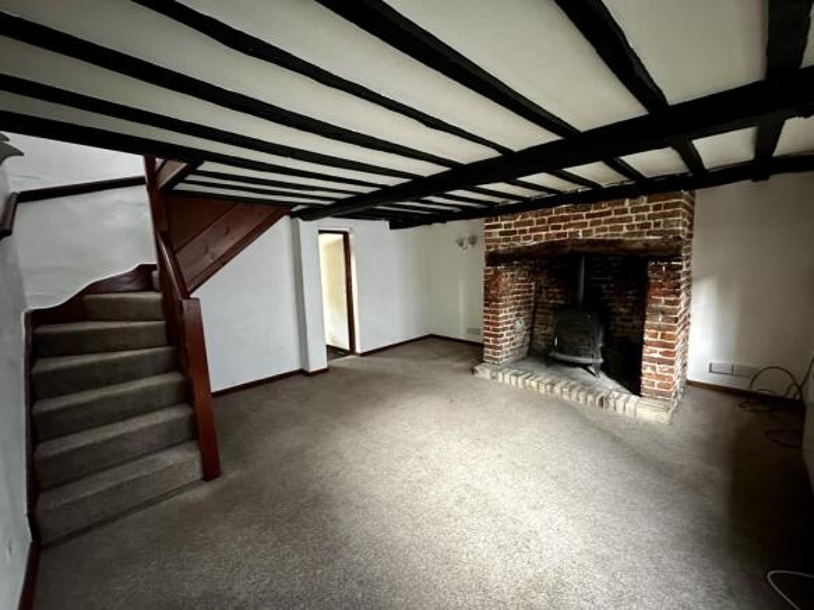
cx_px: 407
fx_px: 329
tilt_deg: -7.8
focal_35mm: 14
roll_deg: +2.4
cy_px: 305
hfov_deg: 102.1
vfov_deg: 85.7
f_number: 2.2
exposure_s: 1/25
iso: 1000
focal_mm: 2.22
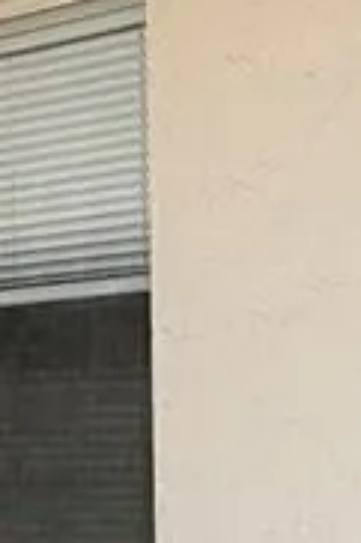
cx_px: 131
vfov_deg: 15.4
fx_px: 1929
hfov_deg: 10.7
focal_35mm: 128
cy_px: 653
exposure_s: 1/502
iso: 50
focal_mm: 2.22
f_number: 2.2
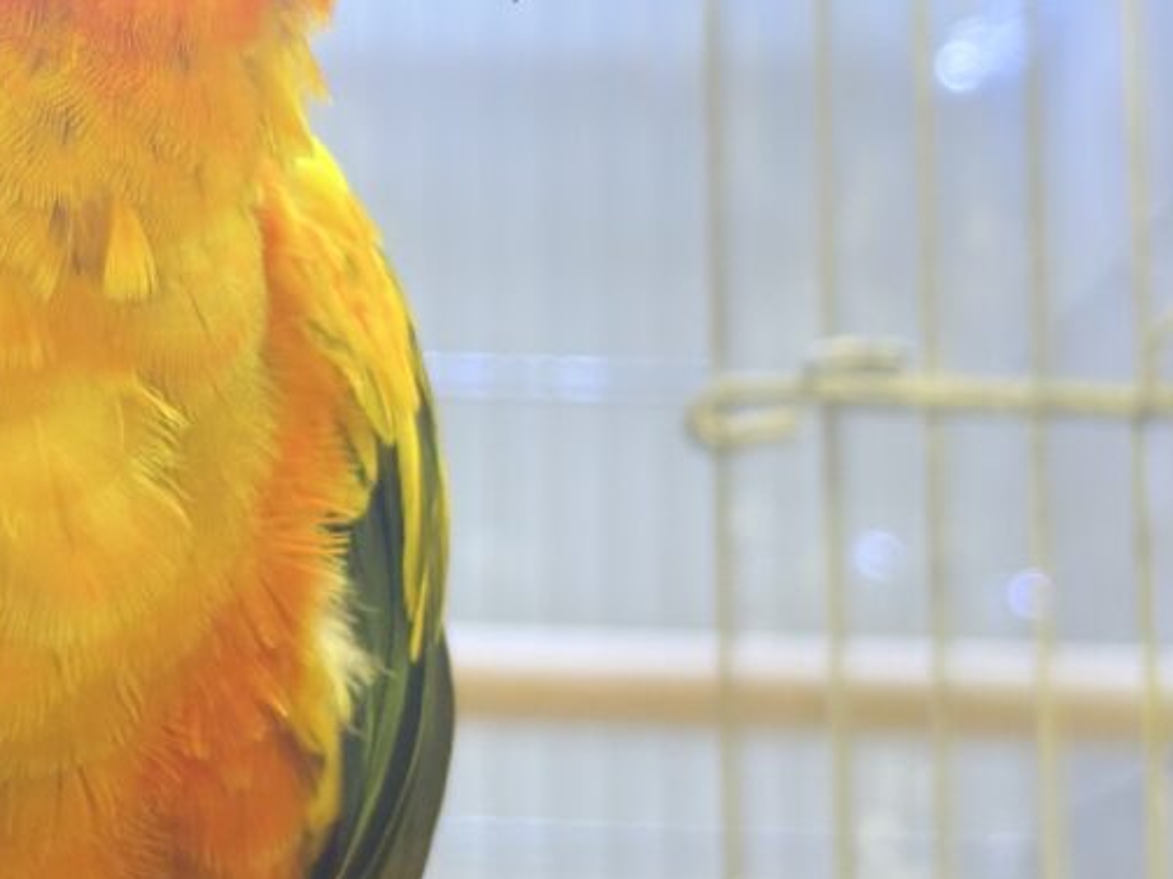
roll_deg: -1.0
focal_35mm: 124
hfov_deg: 15.6
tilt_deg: +14.6
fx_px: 4201
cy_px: 187
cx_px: -44
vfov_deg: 11.9
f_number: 1.6
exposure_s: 1/100
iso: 64
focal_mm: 5.96
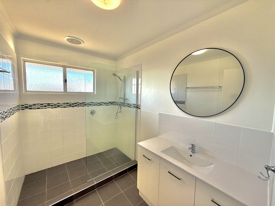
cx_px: 138
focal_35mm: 14
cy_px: 103
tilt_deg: -4.4
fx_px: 111
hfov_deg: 102.1
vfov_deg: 85.7
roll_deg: -1.2
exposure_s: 1/126
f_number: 2.2
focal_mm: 2.22
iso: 64
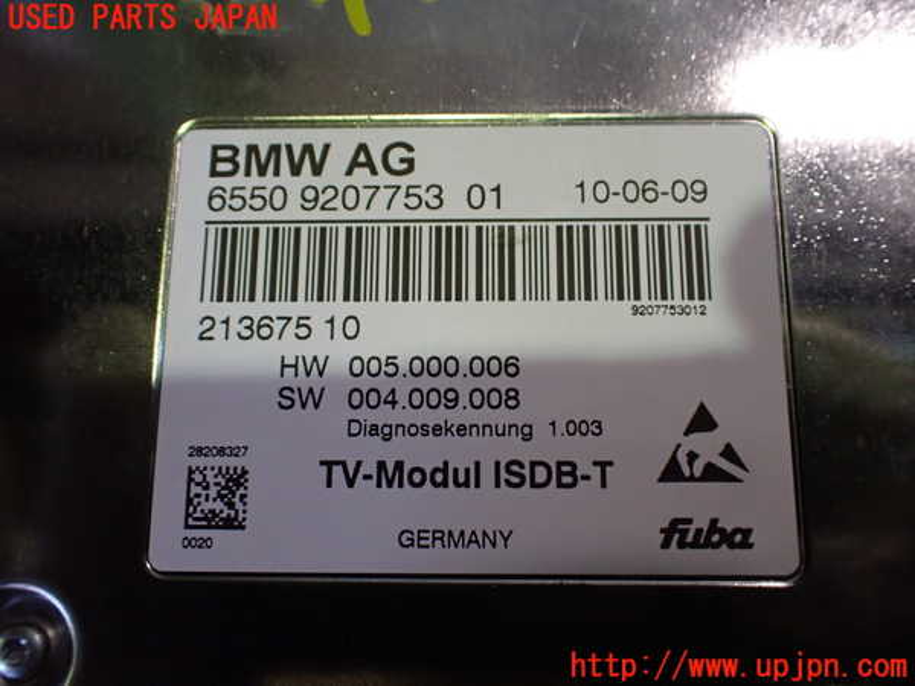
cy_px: 343
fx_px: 793
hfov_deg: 60.0
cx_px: 458
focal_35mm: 30
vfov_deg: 46.8
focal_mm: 5.4
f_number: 2.3
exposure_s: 1/125
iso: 640
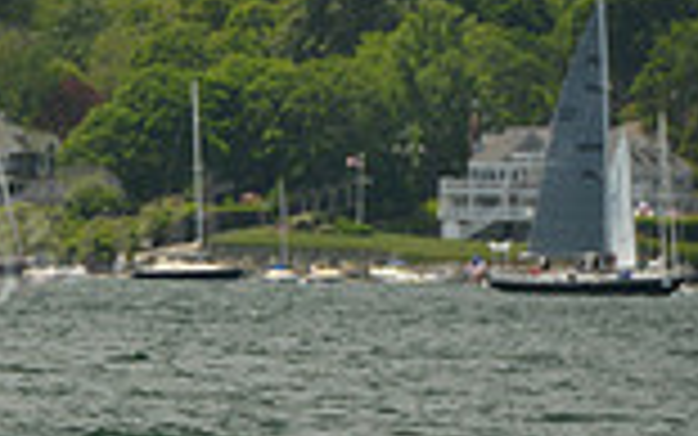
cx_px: -509
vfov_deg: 1.7
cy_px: 88
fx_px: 14501
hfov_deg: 2.7
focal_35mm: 762
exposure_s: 1/1000
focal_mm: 200
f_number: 6.3
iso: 400
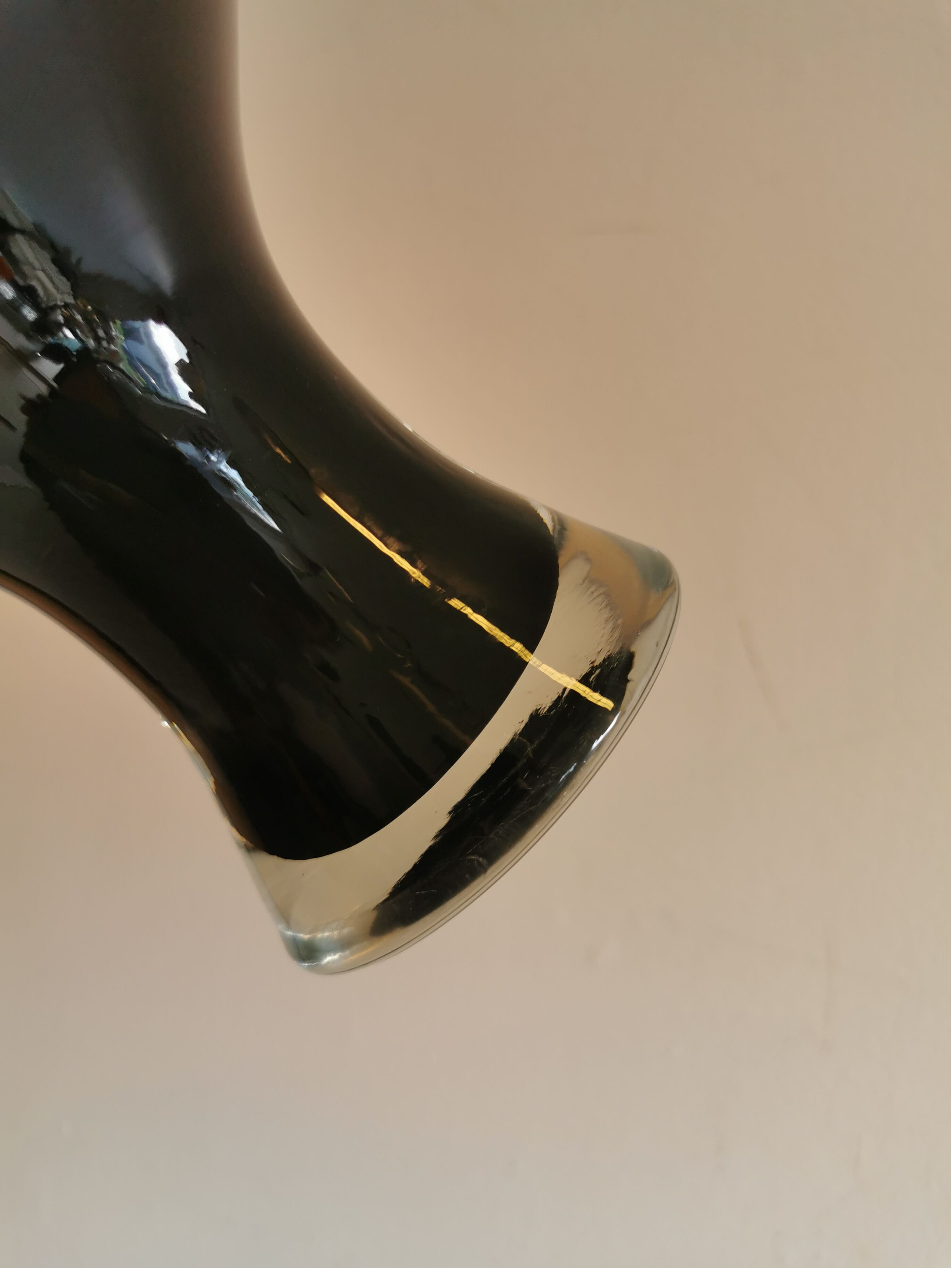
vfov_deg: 65.3
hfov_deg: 51.4
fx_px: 989
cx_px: 476
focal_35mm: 27
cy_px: 634
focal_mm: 5.56
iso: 50
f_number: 1.6
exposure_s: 1/200
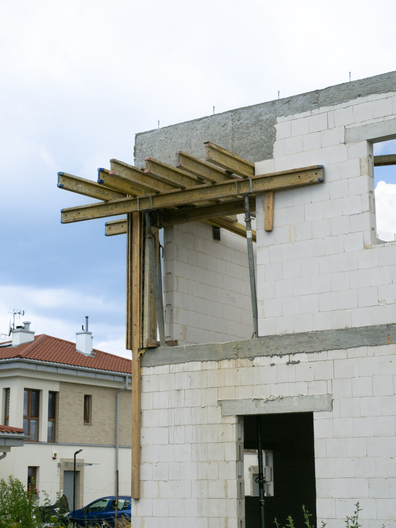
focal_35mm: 64
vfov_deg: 30.3
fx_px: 976
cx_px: 198
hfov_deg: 22.9
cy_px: 264
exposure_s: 1/1600
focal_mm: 32
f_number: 6.3
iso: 200
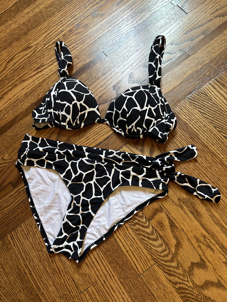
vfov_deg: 67.3
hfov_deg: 53.1
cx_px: 114
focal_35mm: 26
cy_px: 151
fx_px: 227
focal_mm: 5.7
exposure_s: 1/60
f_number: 1.5
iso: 125
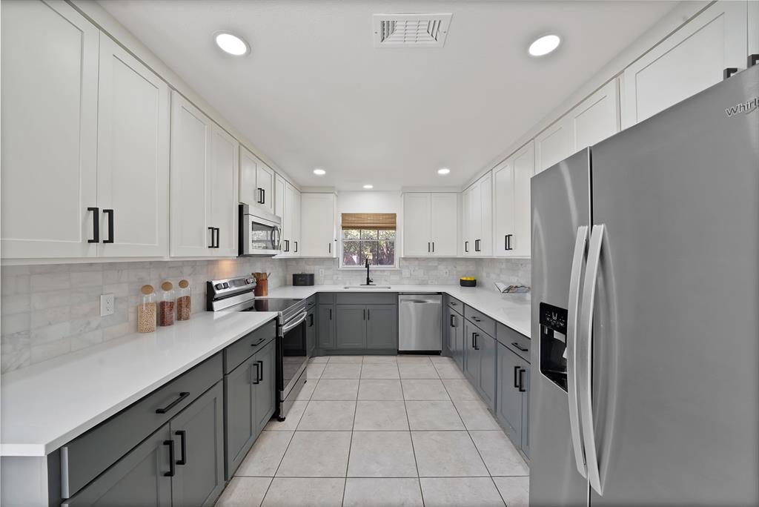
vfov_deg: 90.1
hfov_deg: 112.6
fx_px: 253
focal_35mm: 12
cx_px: 380
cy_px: 254
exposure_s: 1/4
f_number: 9
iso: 640
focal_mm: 12
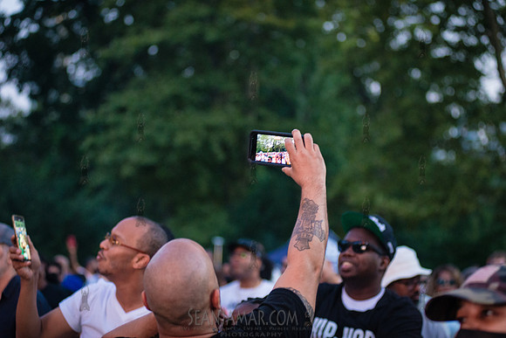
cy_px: 169
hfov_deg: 23.6
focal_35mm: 86
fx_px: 1209
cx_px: 253
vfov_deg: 15.9
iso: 3200
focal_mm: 86
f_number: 3.5
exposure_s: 1/125
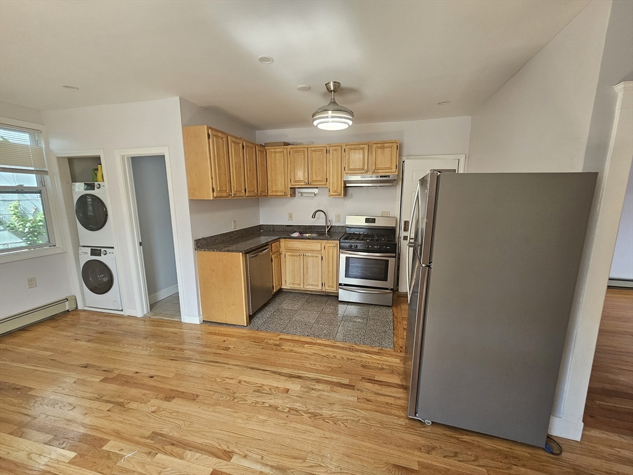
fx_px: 238
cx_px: 316
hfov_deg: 106.2
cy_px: 238
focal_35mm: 13
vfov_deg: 89.9
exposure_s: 1/60
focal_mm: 2.2
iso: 125
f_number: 2.2
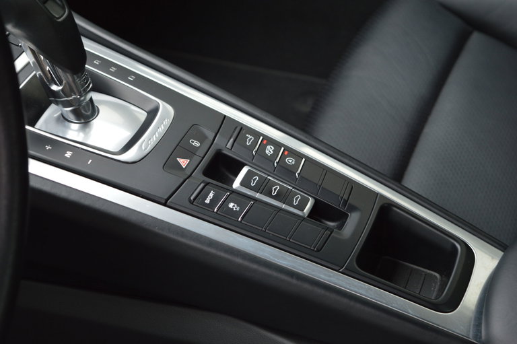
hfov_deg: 24.6
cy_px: 172
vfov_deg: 16.5
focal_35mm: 82
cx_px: 258
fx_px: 1184
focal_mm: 55
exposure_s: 1/125
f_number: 5.6
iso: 250
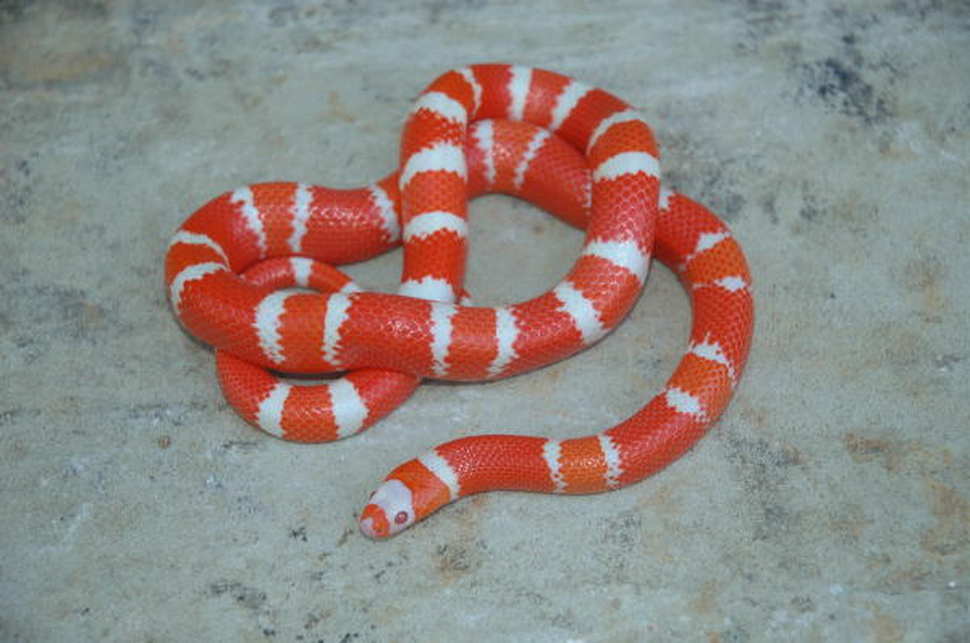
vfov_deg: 13.0
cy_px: 322
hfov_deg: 19.5
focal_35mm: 105
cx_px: 485
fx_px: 2825
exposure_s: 1/160
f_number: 4.5
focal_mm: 70
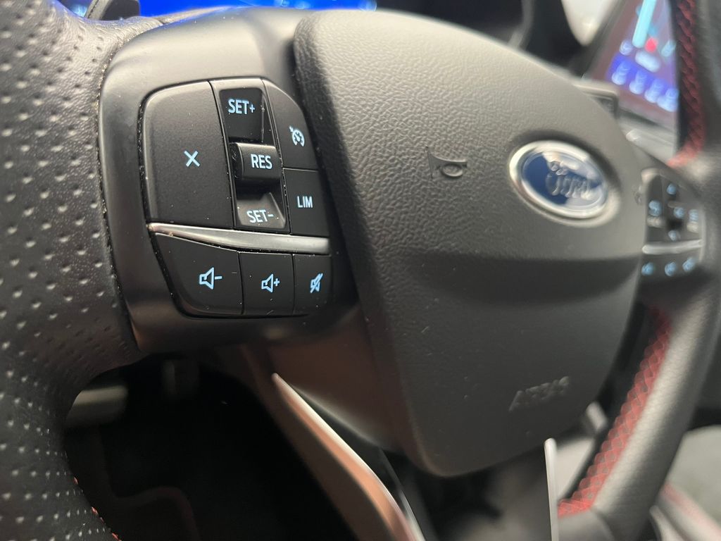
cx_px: 360
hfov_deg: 67.3
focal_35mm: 26
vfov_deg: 53.1
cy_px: 270
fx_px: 542
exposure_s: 1/60
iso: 320
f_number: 1.6
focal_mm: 5.1
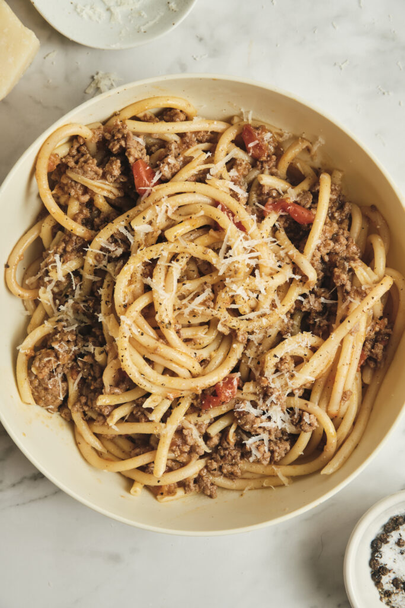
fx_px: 1417
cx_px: 202
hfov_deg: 16.3
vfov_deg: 24.2
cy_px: 304
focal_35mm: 84
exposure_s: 1/250
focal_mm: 56.3
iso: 160
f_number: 8
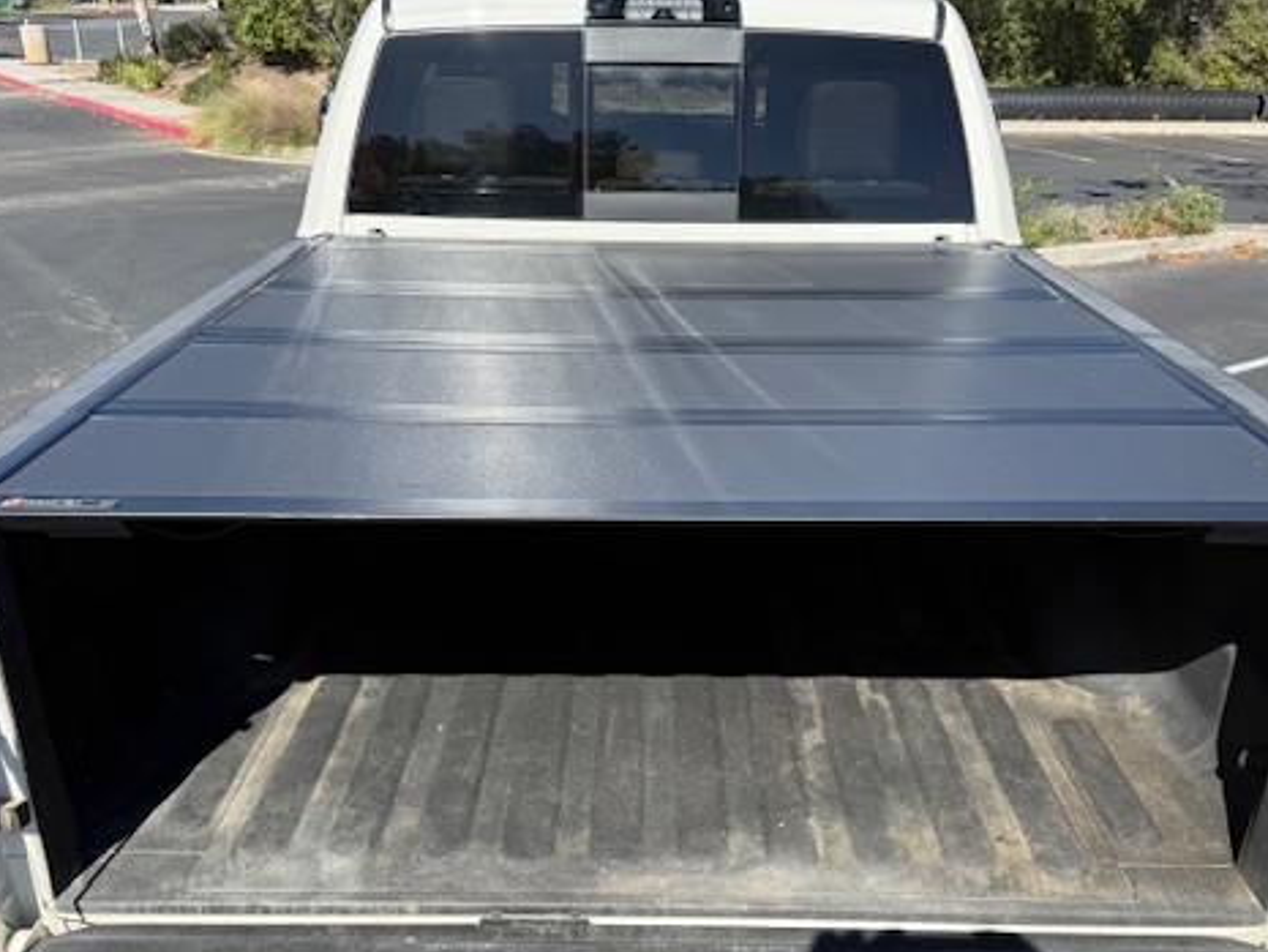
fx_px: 1209
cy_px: 608
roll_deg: -1.9
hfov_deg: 55.3
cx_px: 638
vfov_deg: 42.6
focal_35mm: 33
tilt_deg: -24.7
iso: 100
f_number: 1.78
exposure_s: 1/2801
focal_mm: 6.76
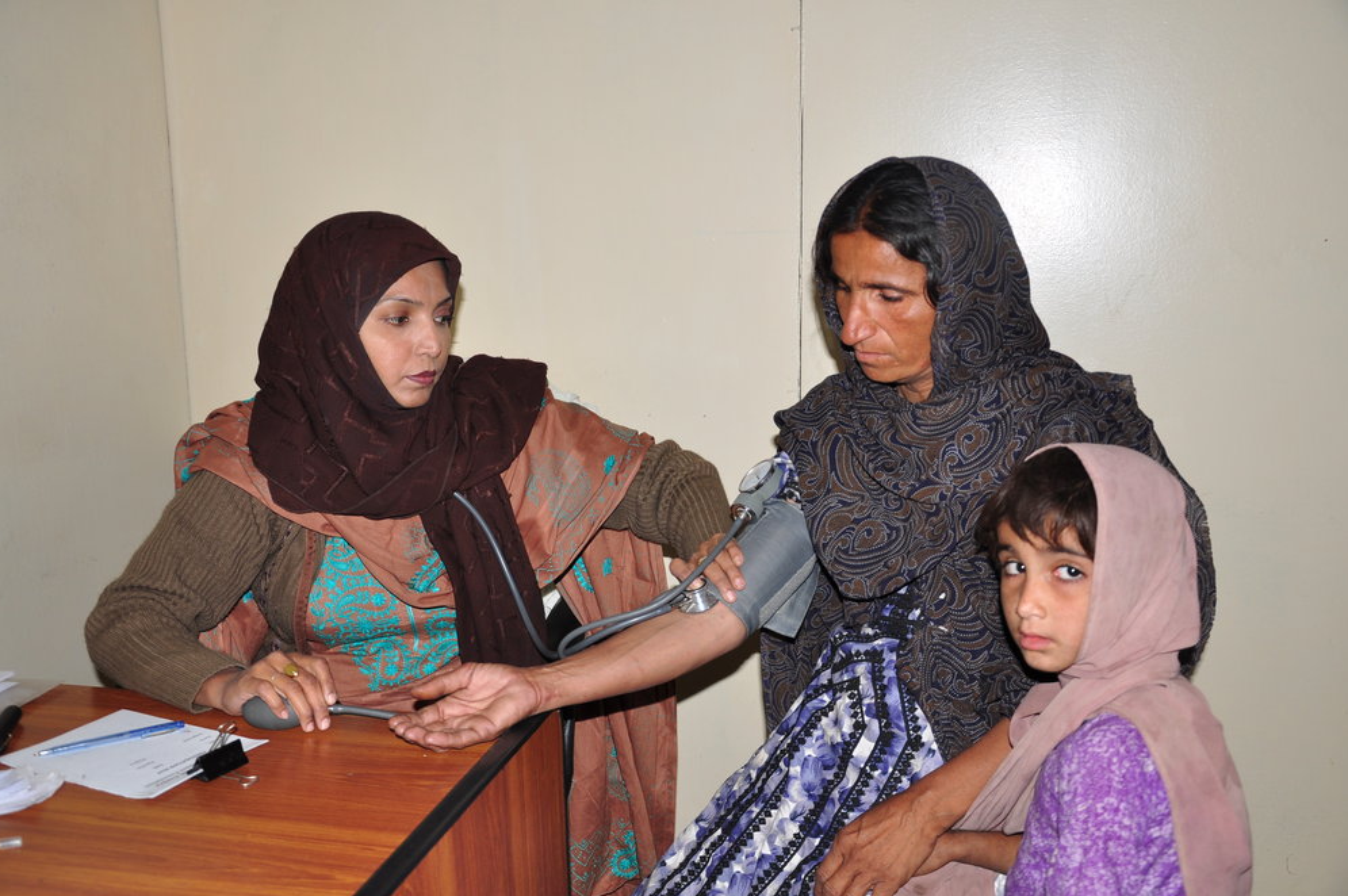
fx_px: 1384
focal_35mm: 37
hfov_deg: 51.9
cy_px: 449
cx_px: 671
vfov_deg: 35.9
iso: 200
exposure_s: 1/200
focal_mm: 24
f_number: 3.8
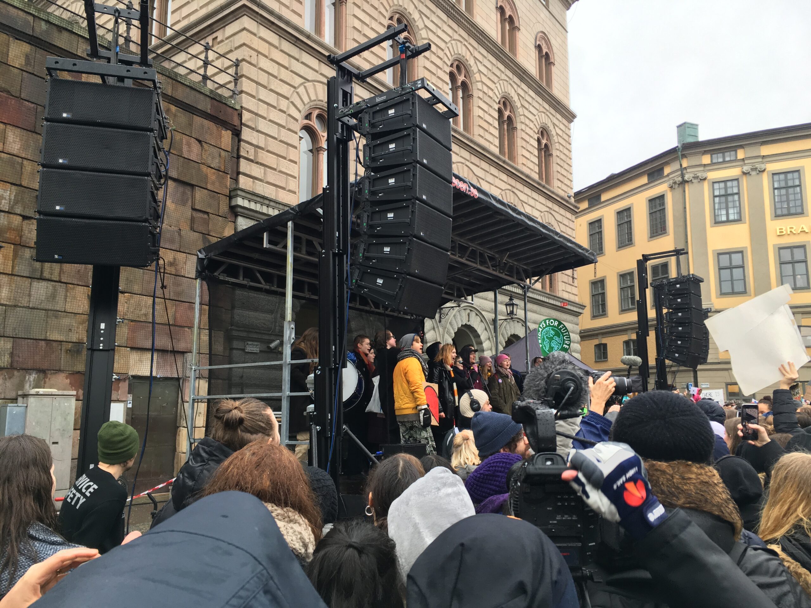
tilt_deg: +7.3
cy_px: 304
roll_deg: +1.5
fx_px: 679
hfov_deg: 61.7
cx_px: 406
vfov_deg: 48.2
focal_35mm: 29
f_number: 2.2
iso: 40
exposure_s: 1/100
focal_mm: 4.15
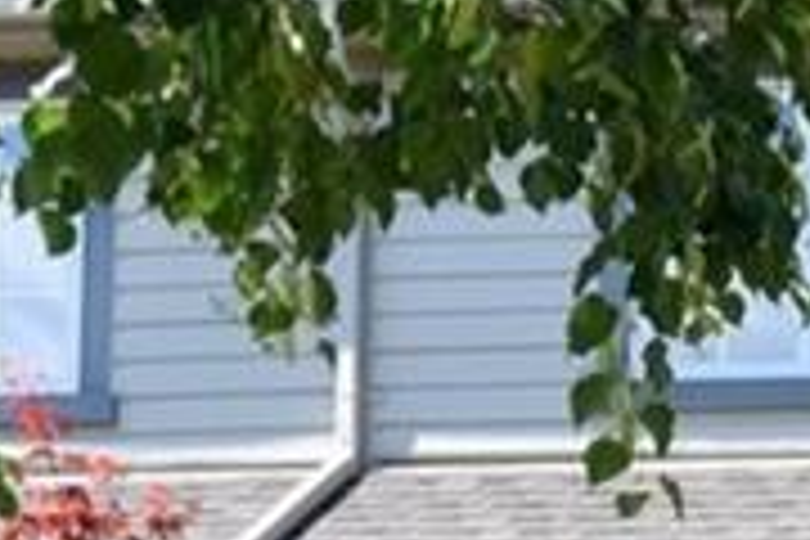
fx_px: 2565
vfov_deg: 11.4
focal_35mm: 114
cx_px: 1066
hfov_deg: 16.9
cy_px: 866
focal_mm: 20
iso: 500
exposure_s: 1/400
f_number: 10
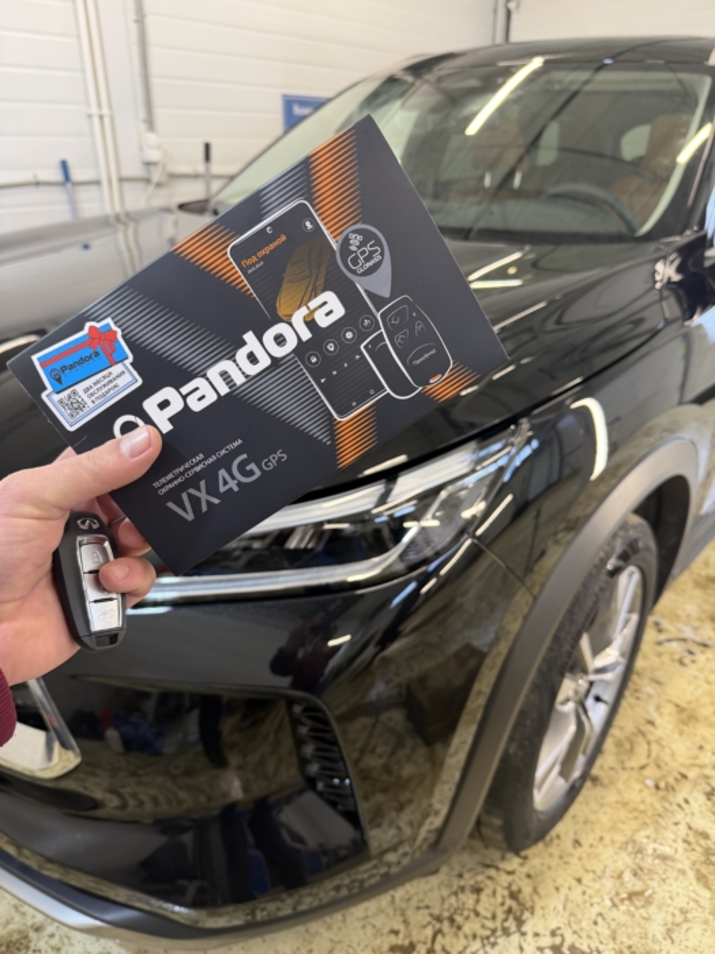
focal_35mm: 24
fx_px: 661
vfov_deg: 71.6
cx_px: 358
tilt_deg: -27.1
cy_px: 477
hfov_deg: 56.8
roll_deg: -0.2
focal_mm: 6.76
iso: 160
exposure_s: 1/50
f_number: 1.78
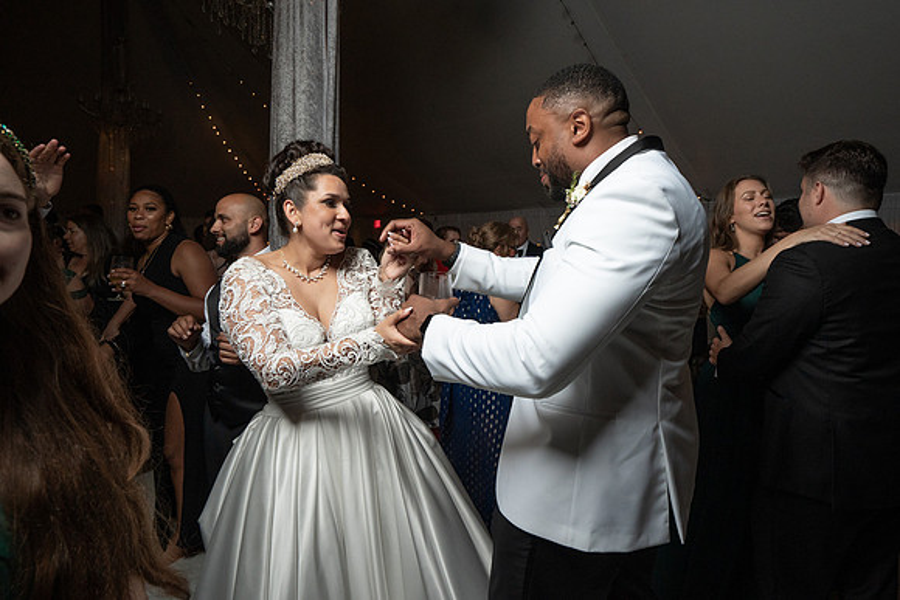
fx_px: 494
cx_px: 493
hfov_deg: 84.4
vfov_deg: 62.3
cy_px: 262
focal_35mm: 20
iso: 2000
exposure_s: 1/250
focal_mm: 17
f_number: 5.6
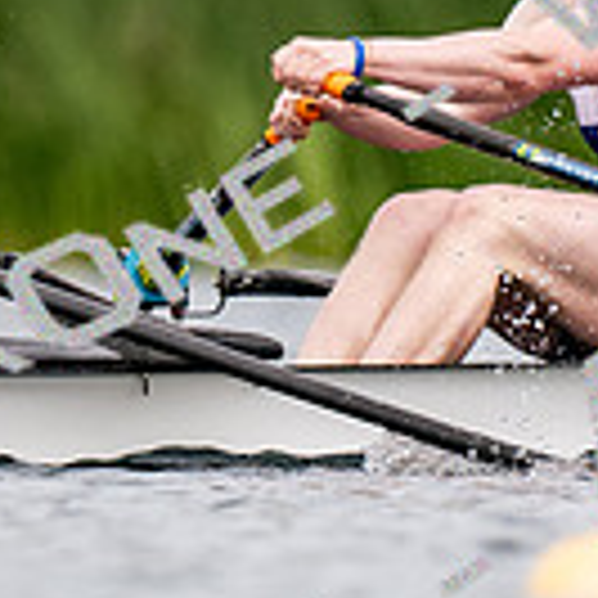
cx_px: 198
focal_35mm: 3343
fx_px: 65338
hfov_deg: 0.5
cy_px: 126
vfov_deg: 0.5
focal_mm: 600
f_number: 4
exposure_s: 1/2500
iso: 280
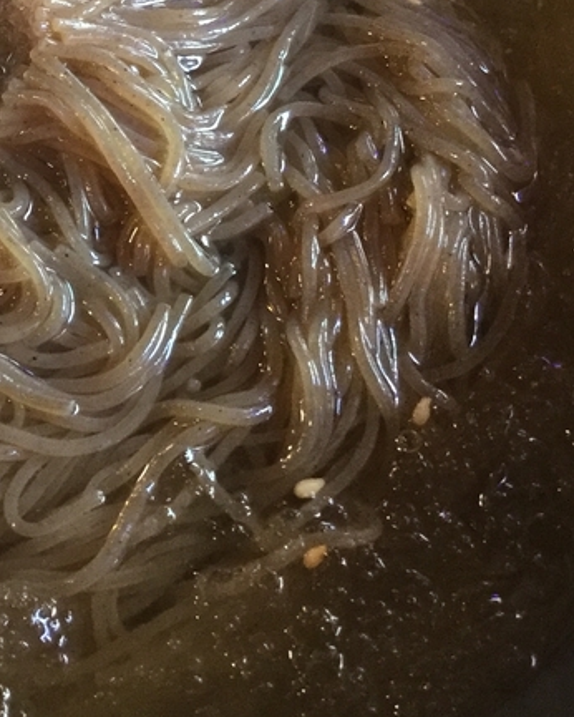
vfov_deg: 21.9
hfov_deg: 17.9
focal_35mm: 84
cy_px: -2
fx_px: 1783
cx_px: 13
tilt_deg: -59.0
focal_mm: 3.3
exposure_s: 1/30
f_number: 2.4
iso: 125
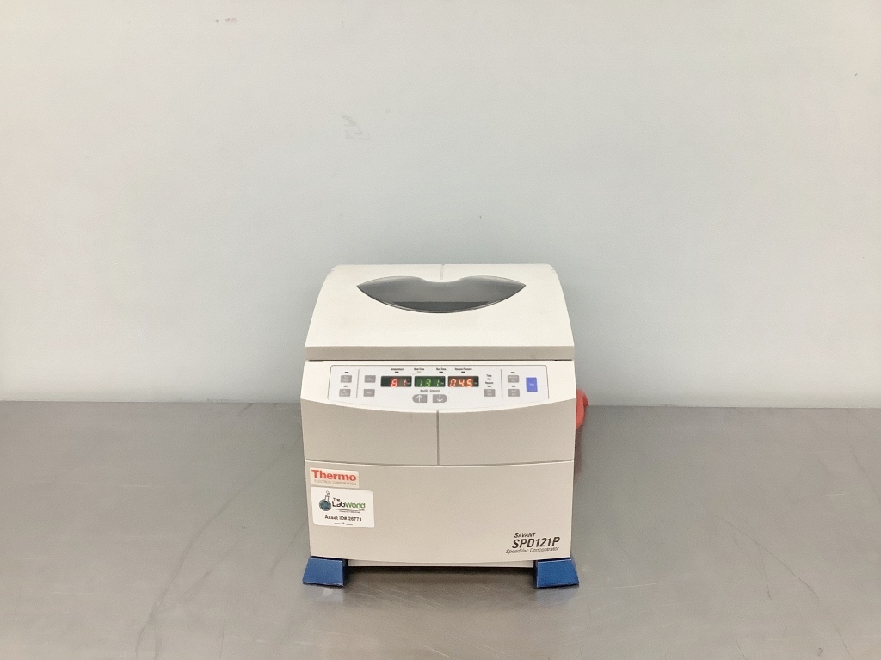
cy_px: 330
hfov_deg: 58.4
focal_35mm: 31
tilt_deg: -21.2
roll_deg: -0.5
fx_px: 789
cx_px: 440
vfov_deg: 45.4
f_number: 2.4
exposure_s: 1/60
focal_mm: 3.3
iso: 160
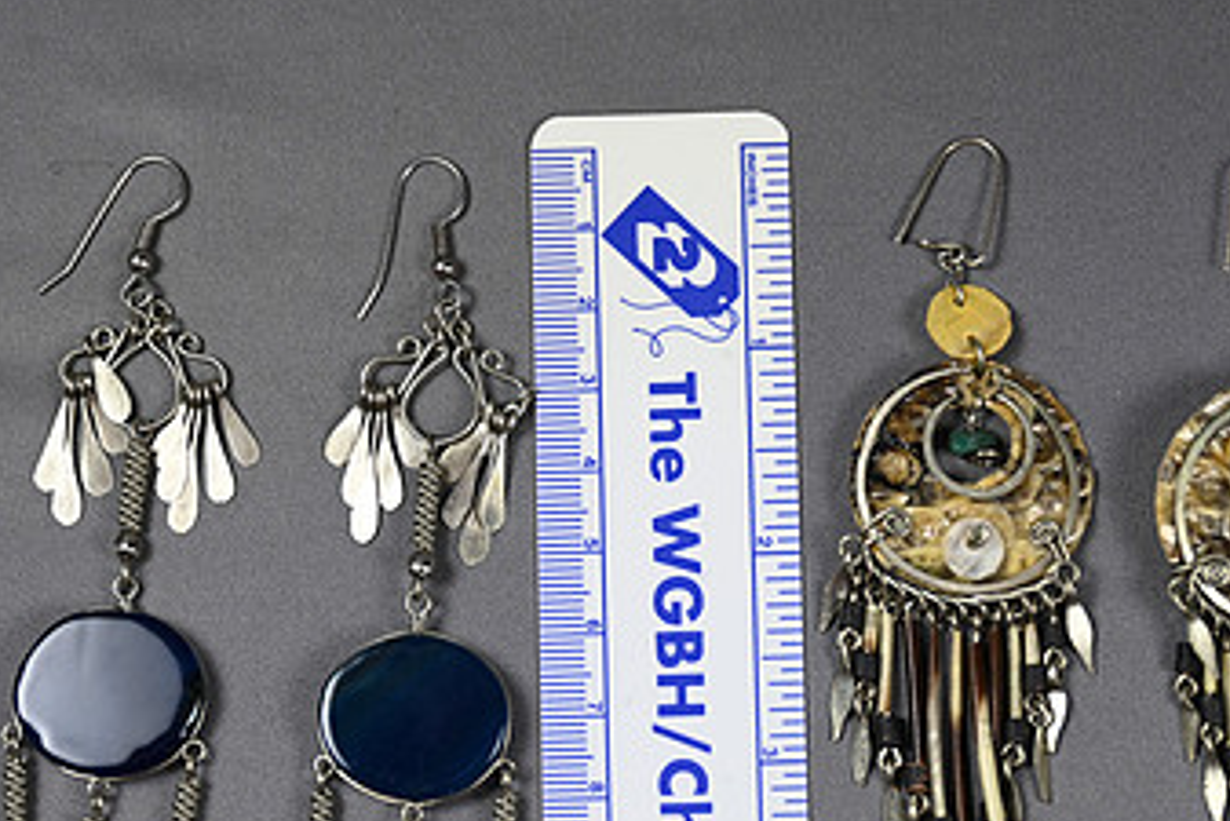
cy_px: 677
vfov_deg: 13.9
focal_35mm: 98
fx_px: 3350
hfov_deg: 20.8
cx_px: 723
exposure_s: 1/250
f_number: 4
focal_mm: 57
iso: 400
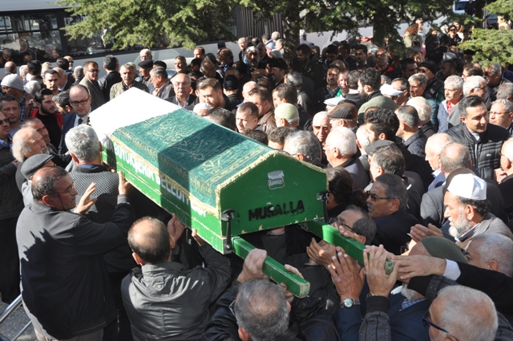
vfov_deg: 28.9
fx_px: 662
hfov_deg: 42.4
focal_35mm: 46
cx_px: 256
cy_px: 170
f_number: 7.1
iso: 200
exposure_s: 1/200
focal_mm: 31
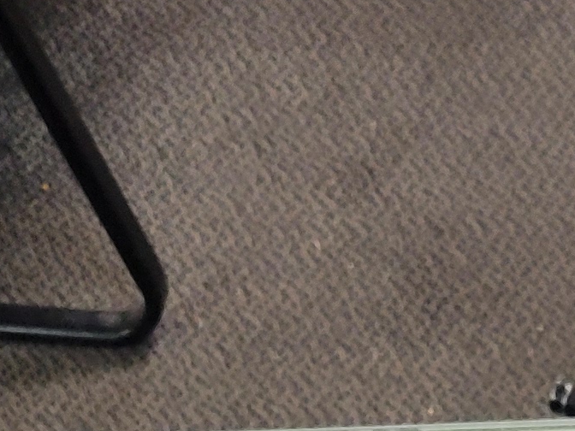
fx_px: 2591
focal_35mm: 156
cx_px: 756
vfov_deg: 8.7
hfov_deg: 12.3
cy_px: 1021
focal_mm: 5.4
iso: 200
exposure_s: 1/40
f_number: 1.8
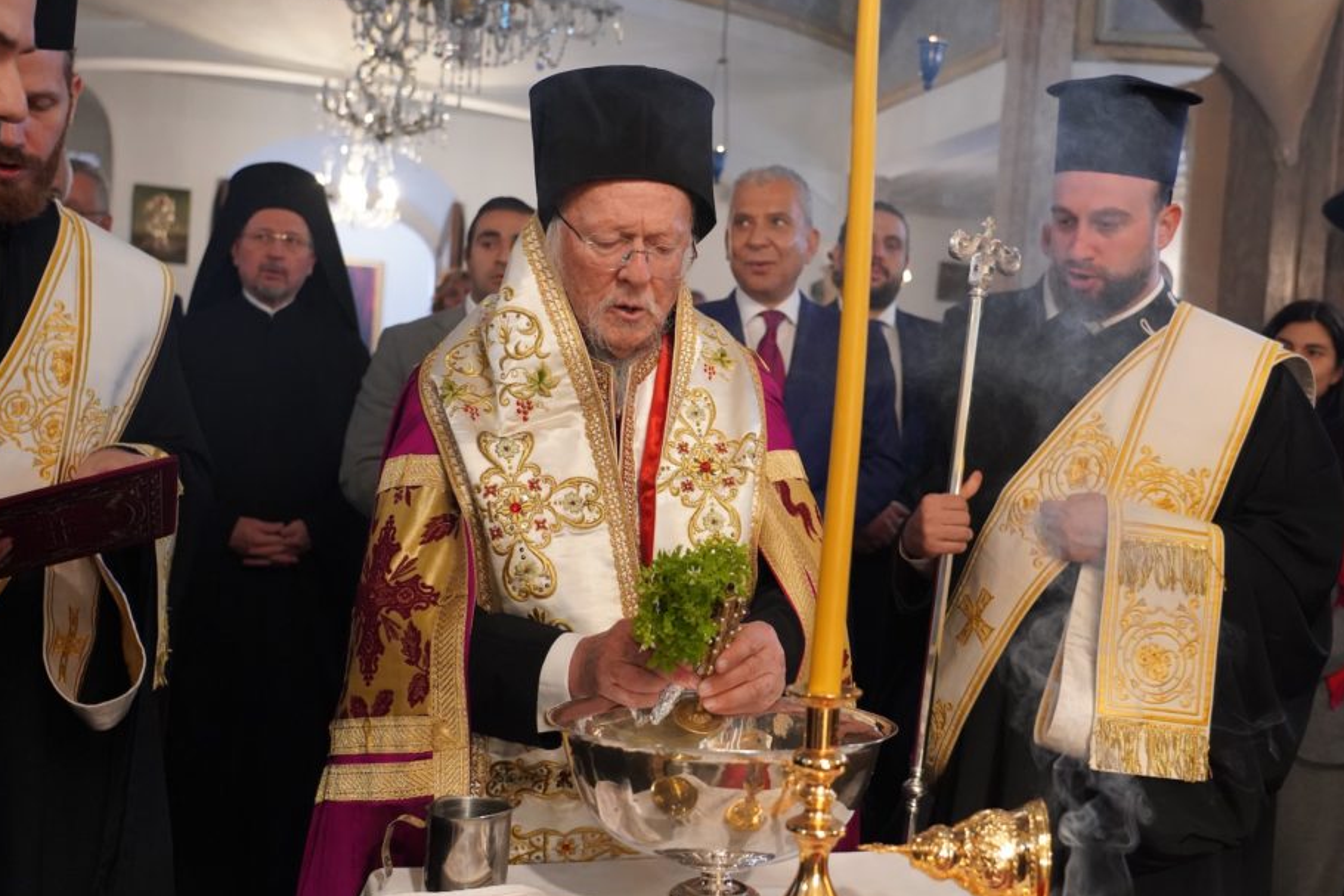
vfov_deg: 36.9
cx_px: 740
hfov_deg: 53.0
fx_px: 1344
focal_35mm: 36
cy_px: 414
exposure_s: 1/160
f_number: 4
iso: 6400
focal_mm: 32
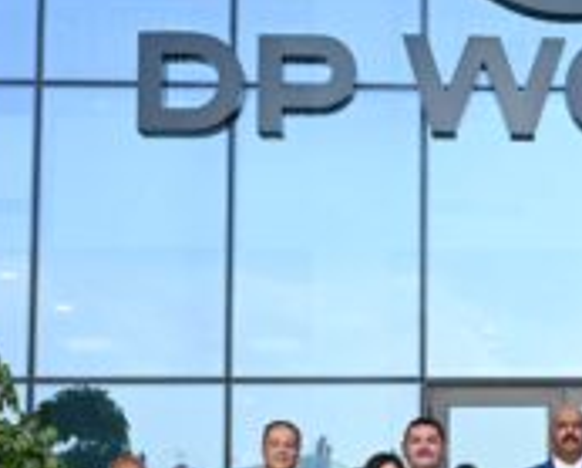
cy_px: 466
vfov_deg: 18.9
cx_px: 542
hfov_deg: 23.4
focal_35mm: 79
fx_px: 1363
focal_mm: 19
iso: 500
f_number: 5
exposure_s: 1/800
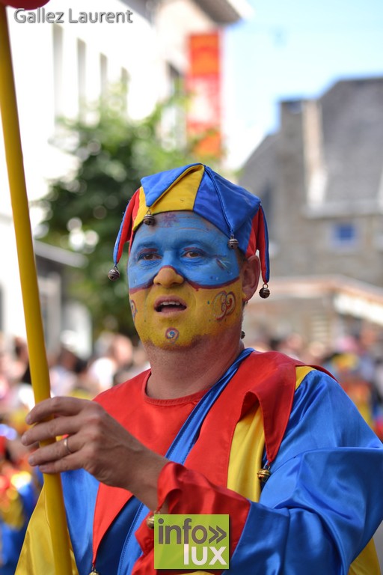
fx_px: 1628
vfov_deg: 20.0
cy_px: 288
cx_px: 192
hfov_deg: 13.4
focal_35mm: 102
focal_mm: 68
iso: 100
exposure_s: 1/400
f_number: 3.2
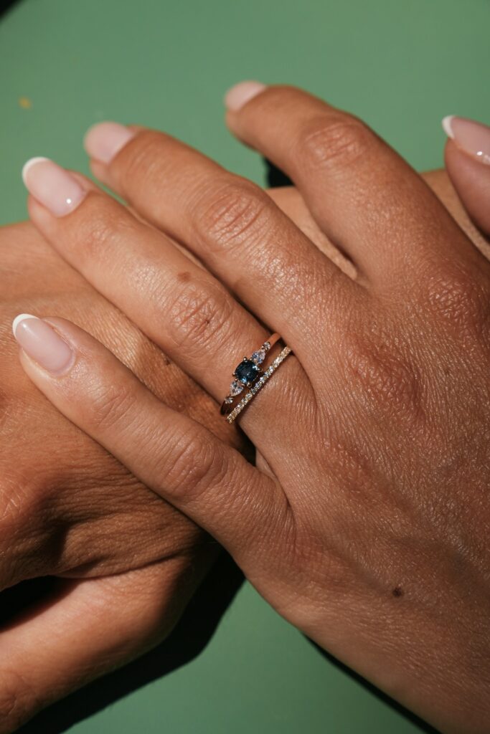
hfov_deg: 13.0
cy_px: 367
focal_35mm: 105
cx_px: 245
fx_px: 2143
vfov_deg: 19.5
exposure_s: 1/800
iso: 100
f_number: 7.1
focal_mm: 70
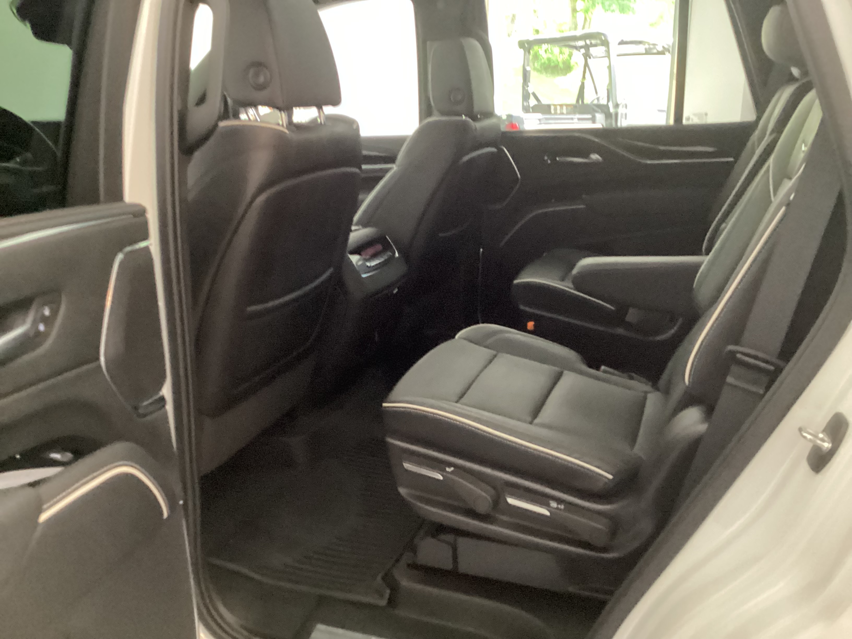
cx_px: 426
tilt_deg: -9.8
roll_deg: +0.0
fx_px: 763
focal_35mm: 31
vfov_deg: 45.4
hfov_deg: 58.4
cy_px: 320
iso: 800
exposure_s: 1/17
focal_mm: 3.3
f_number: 2.4
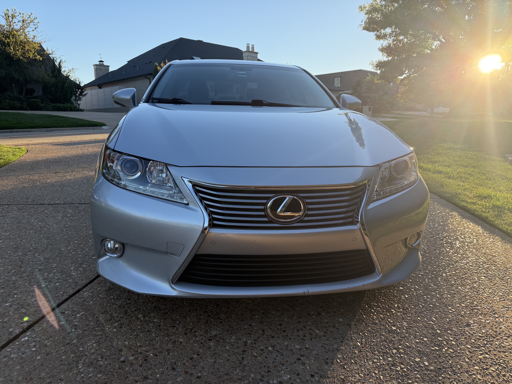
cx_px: 256
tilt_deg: -9.8
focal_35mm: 24
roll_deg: -0.6
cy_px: 192
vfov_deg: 56.8
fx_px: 355
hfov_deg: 71.6
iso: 100
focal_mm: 6.76
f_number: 1.78
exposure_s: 1/1493
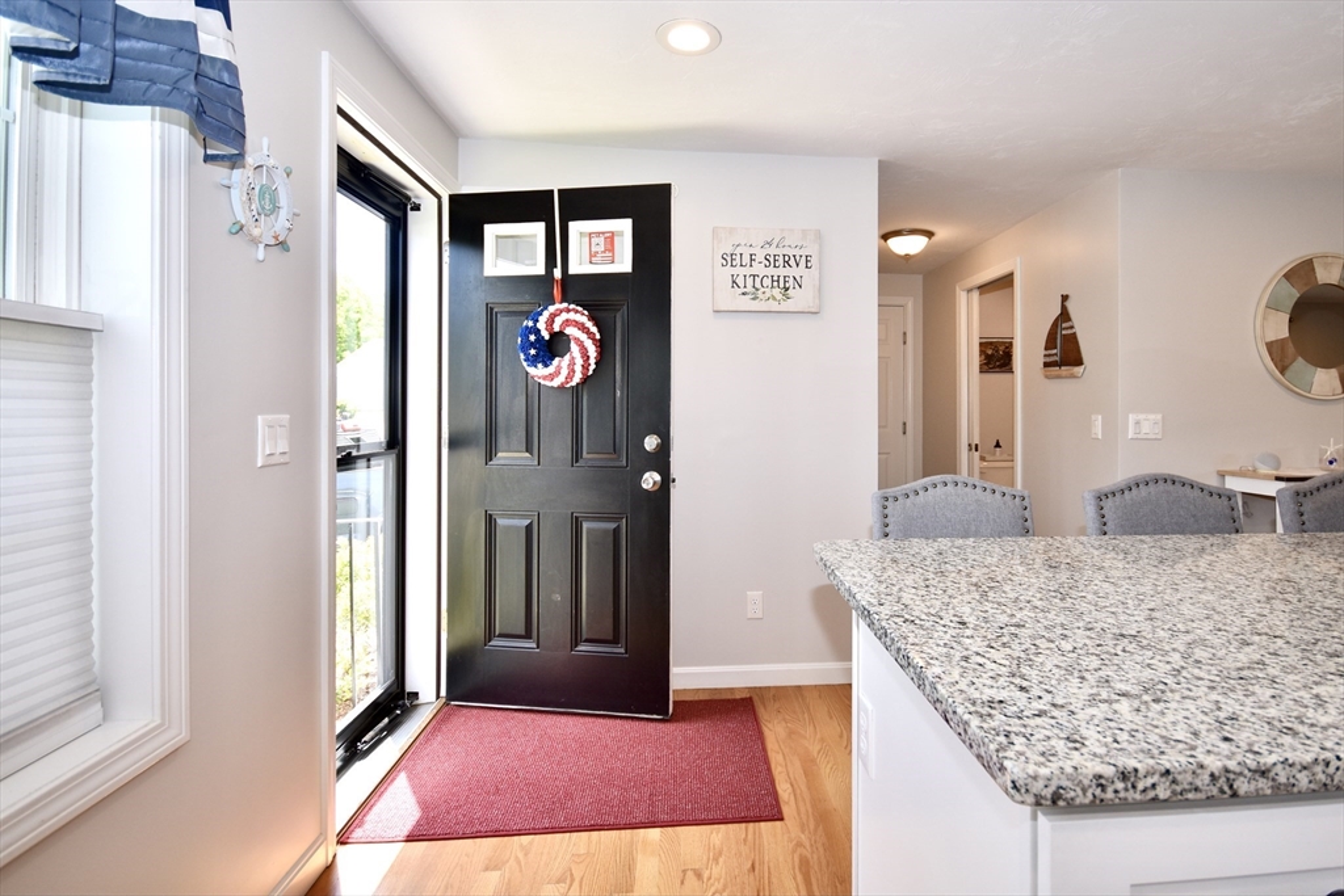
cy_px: 448
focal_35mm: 15
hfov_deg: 100.4
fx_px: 560
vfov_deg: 77.3
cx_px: 672
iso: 200
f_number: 5
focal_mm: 10
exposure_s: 1/100
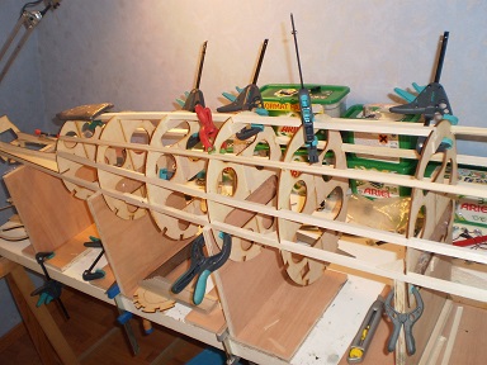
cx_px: 244
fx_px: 506
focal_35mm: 36
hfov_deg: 51.4
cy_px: 182
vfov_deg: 39.7
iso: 125
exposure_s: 1/30
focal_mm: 6.3
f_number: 3.1
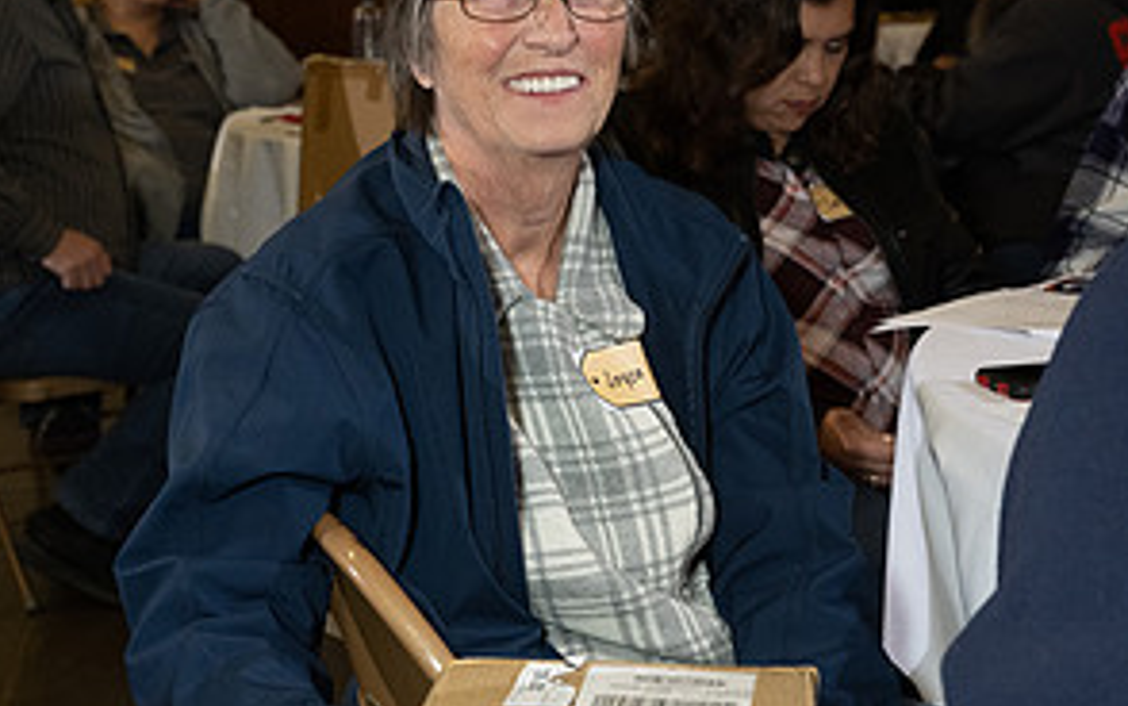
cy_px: 595
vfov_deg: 19.2
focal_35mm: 67
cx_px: 564
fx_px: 2060
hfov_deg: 30.6
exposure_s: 1/200
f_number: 5.6
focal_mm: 43
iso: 4000
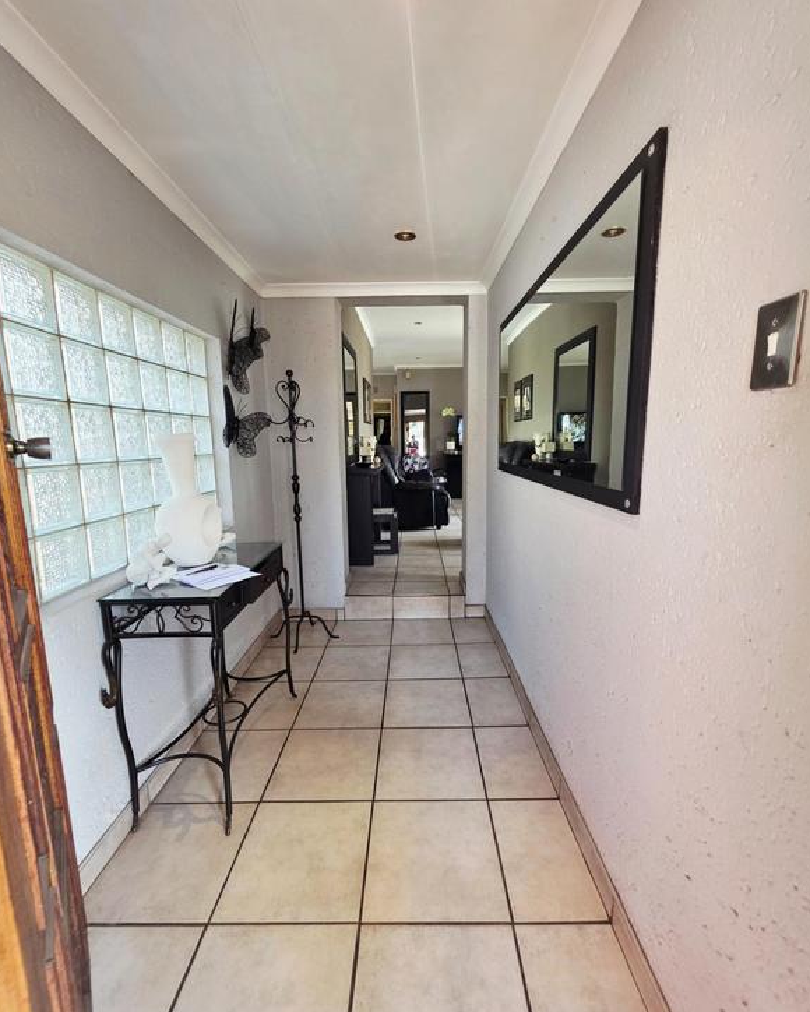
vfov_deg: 100.7
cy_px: 512
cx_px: 411
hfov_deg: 88.0
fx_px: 420
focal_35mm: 14
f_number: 1.9
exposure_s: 1/101
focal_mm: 2.2
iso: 125
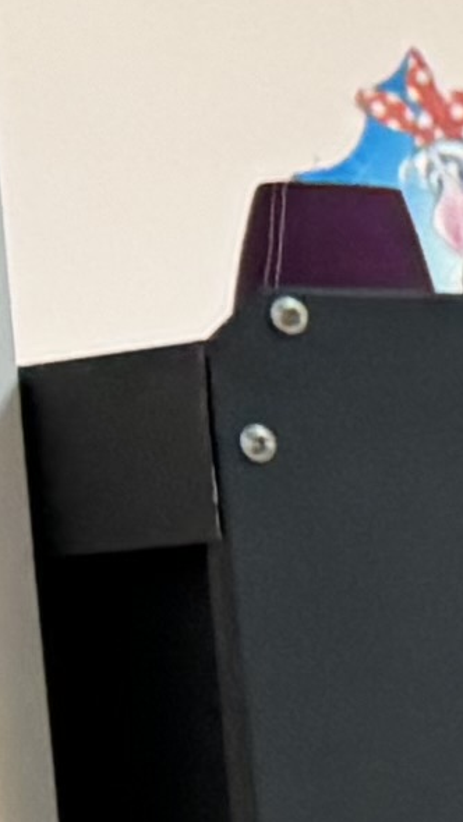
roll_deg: +2.7
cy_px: 1161
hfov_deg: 3.5
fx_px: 5520
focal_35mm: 253
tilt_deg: -6.9
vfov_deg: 8.4
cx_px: 3580
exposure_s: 1/100
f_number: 1.78
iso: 160
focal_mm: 6.76
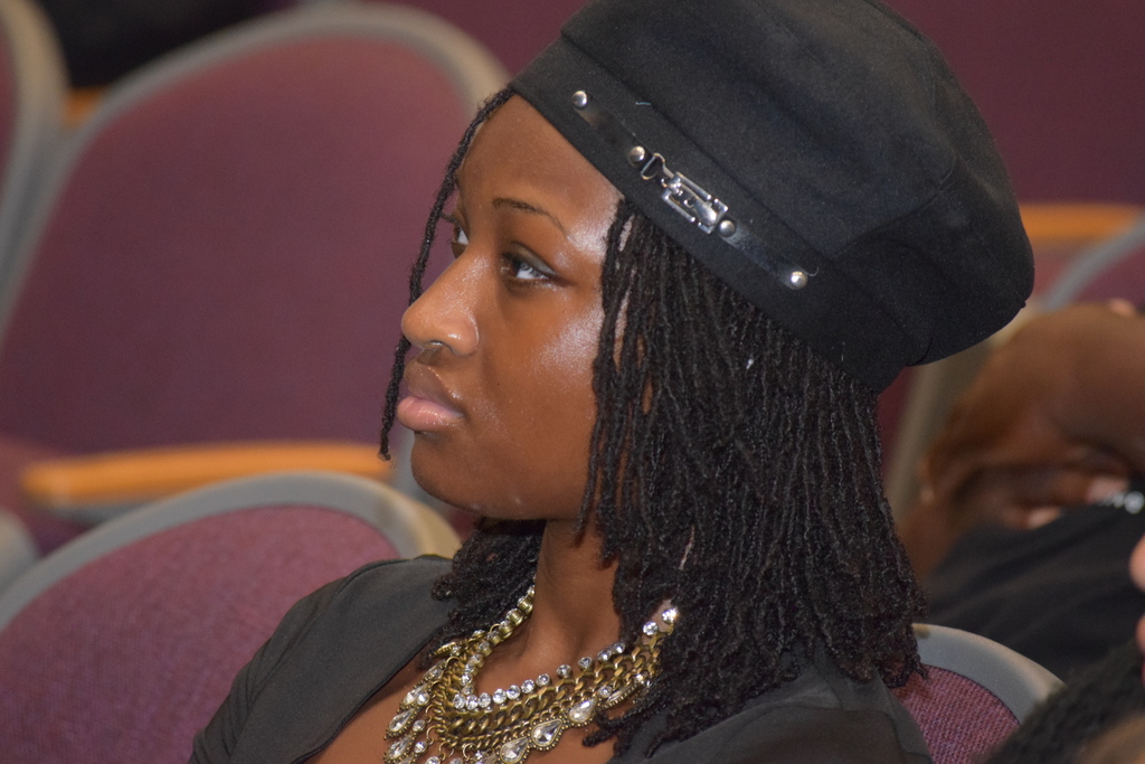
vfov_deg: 5.2
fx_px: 8350
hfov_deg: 7.8
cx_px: 572
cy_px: 382
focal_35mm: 262
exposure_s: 1/60
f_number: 5.3
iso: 3200
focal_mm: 175
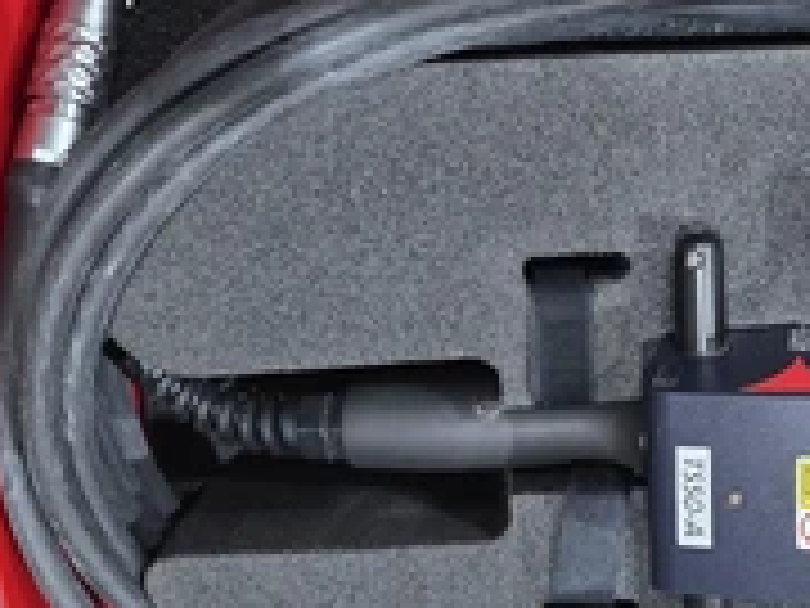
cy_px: 383
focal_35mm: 51
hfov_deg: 36.3
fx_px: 1193
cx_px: 644
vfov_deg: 28.4
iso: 640
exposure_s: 1/60
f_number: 1.7
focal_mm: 6.3
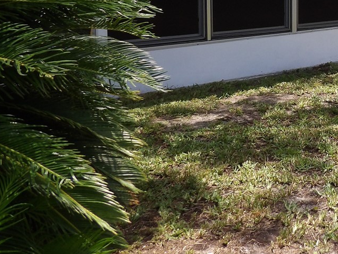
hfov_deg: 28.8
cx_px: 382
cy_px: 22
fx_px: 586
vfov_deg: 23.7
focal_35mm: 60
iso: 100
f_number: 3.2
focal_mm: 4.3
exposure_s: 1/476
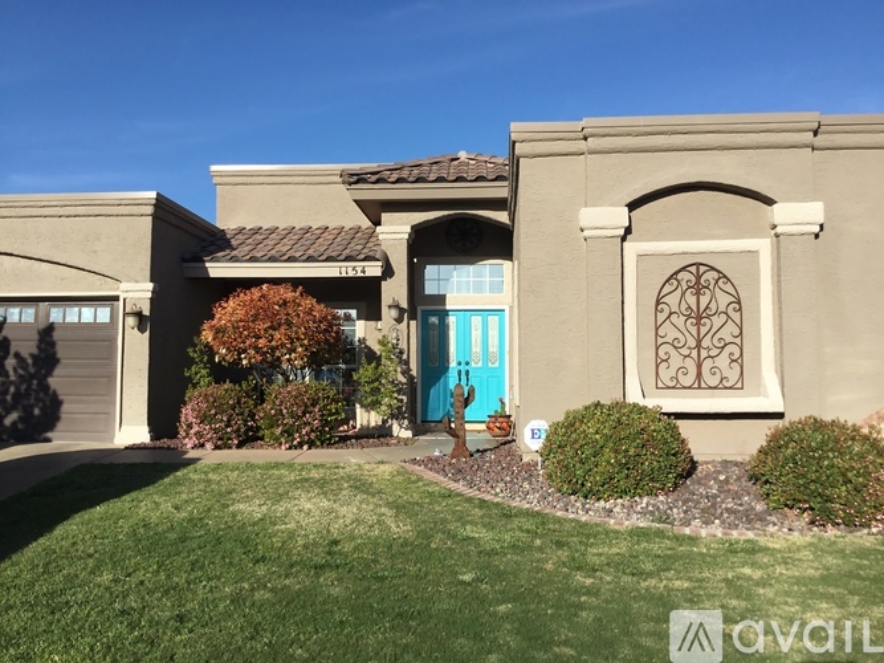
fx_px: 792
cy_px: 332
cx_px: 442
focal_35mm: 31
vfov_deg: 45.4
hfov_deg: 58.4
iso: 25
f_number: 2.4
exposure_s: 1/1359
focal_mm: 3.3
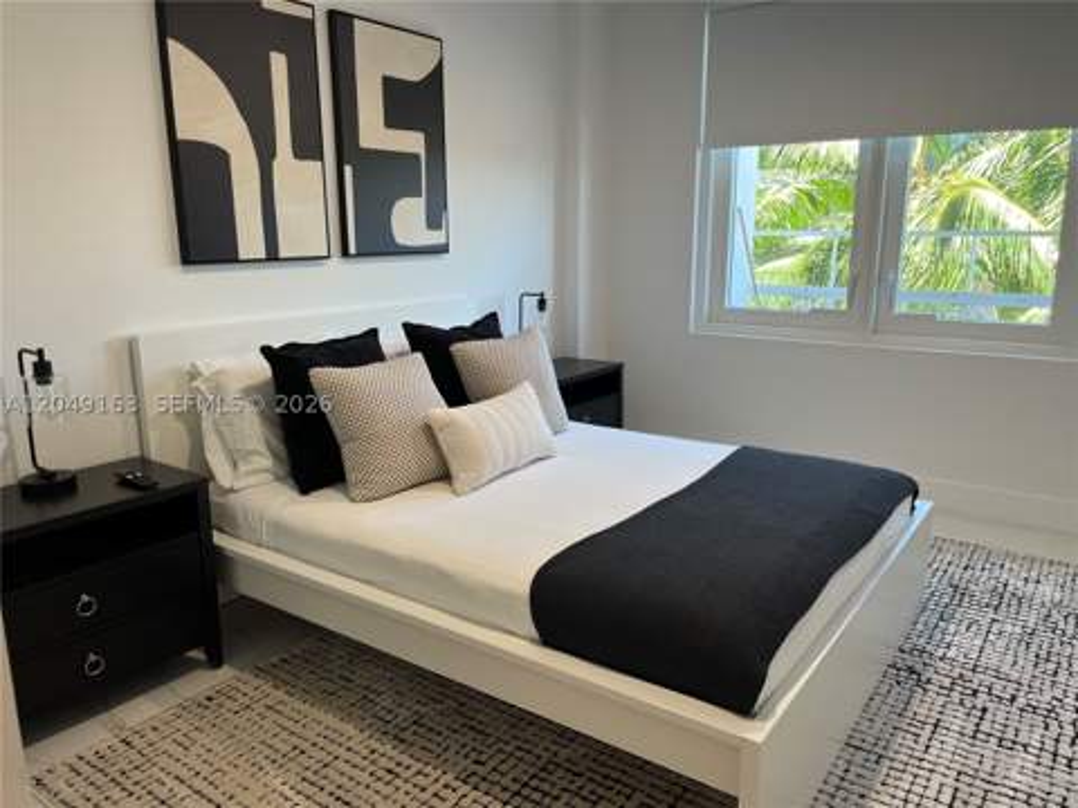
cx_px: 539
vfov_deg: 53.1
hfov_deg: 67.3
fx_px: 810
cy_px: 404
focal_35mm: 26
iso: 64
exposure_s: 1/60
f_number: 1.6
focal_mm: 5.1
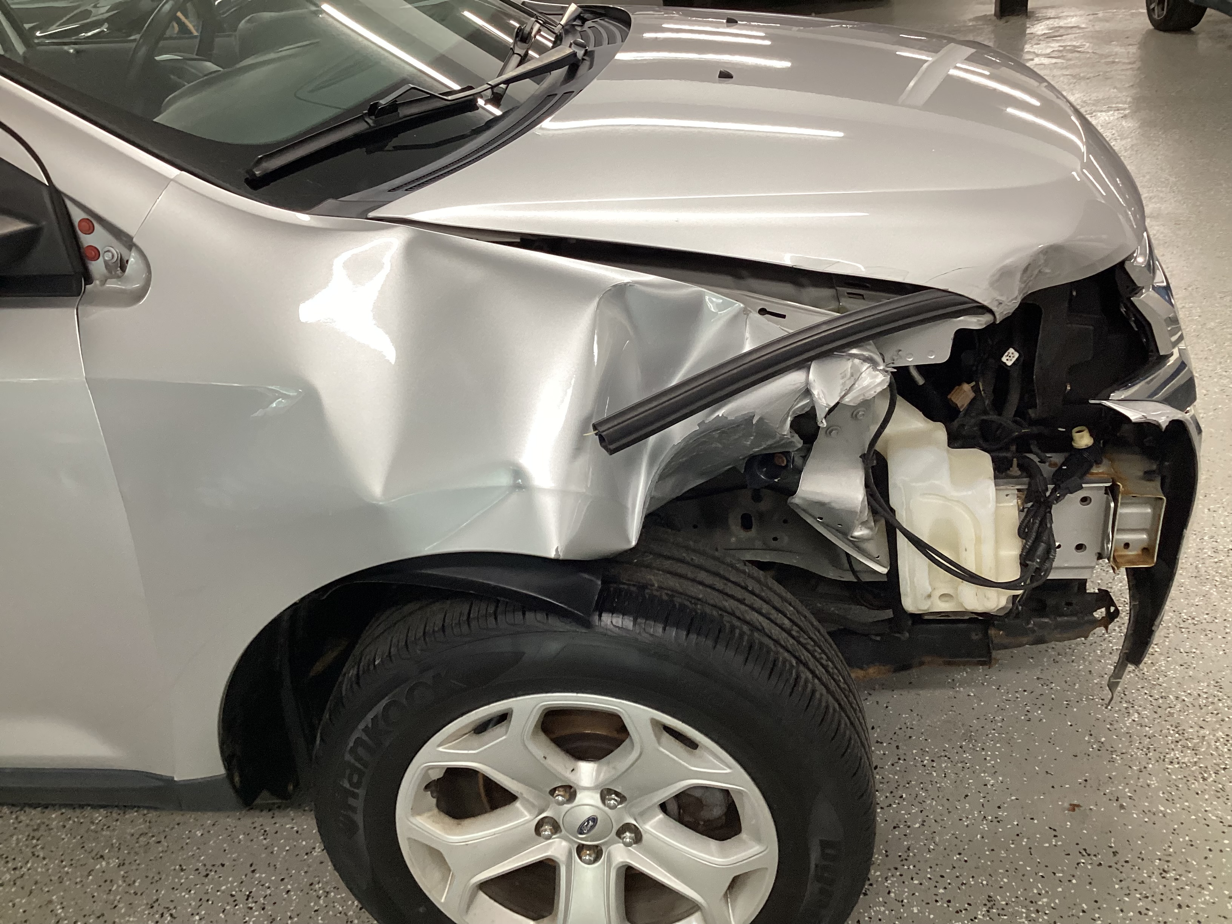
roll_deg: +6.8
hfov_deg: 58.4
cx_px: 616
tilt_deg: -30.0
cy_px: 462
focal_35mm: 31
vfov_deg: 45.4
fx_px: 1103
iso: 100
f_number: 2.4
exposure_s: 1/50
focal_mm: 3.3
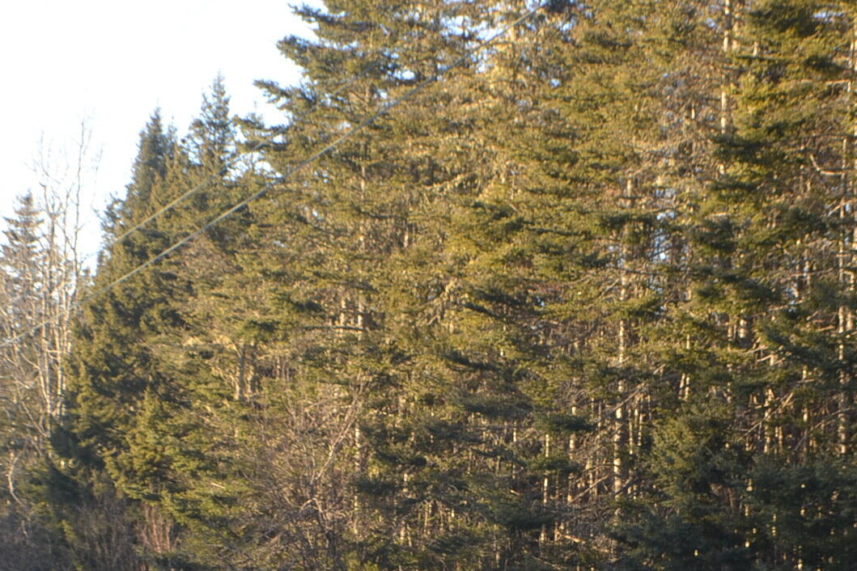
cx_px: 602
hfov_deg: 18.3
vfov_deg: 12.2
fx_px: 2642
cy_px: 592
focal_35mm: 111
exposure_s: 1/125
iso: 200
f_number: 5.6
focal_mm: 34
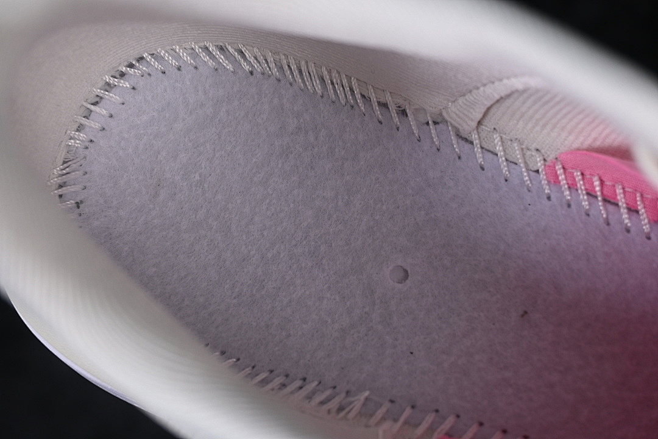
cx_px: 329
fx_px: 1234
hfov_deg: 29.9
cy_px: 220
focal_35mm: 68
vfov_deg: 20.2
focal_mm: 45
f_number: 7.1
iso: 160
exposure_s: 1/100
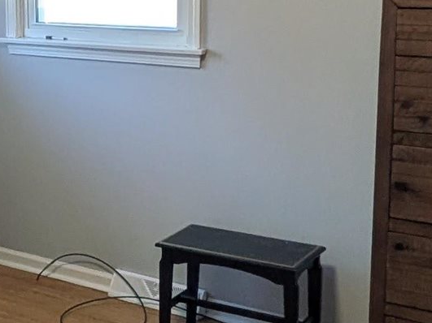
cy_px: 115
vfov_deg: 18.2
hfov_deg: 23.2
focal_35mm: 81
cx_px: 3
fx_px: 1011
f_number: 2.2
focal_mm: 1.83
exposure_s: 1/50
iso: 88
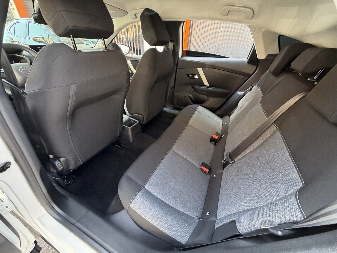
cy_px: 126
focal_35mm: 14
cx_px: 168
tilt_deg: -33.2
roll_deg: -3.2
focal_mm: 2.22
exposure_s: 1/111
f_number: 2.2
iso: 320
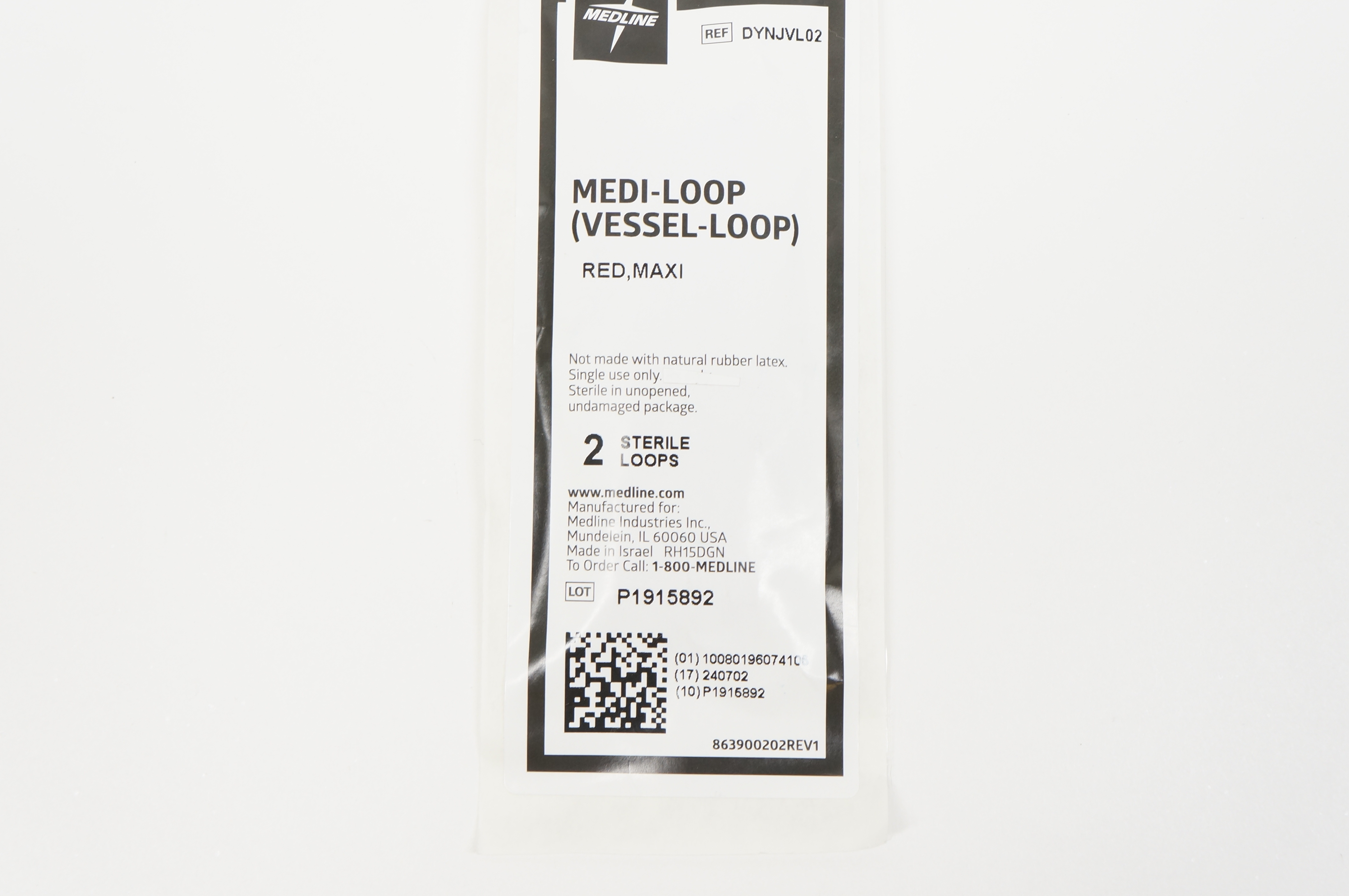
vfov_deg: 23.5
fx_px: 2155
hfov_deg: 34.8
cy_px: 401
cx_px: 692
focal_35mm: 58
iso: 400
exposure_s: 1/50
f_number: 6.3
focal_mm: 33
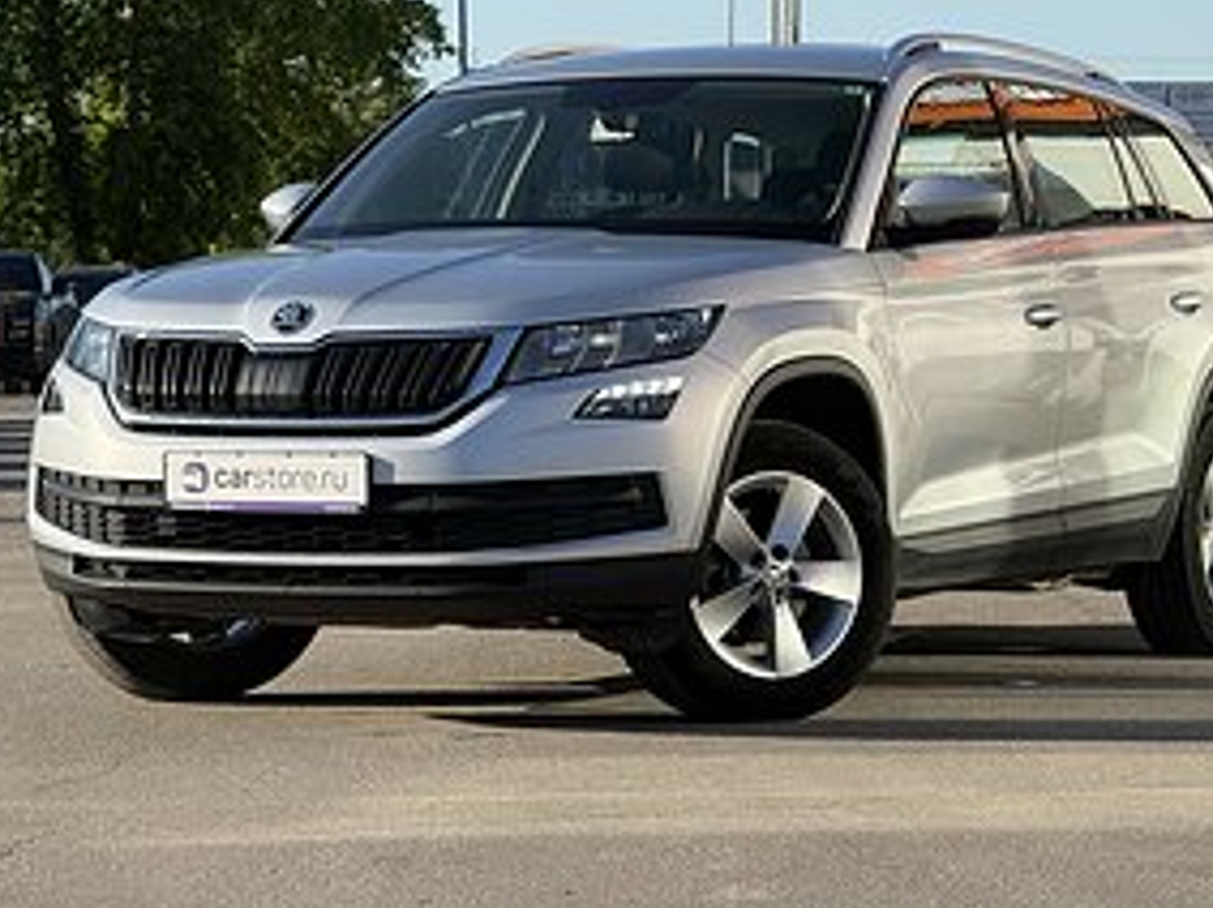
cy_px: 345
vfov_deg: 9.8
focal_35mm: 151
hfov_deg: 13.1
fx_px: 5289
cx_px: 630
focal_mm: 15.66
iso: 50
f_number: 2.8
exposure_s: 1/1080
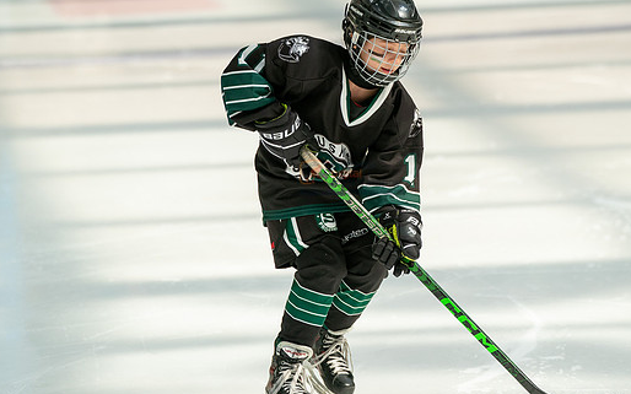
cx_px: 352
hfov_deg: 7.6
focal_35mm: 275
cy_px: 142
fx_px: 4728
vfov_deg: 4.8
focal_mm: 209
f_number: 3.5
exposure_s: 1/4000
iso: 1600
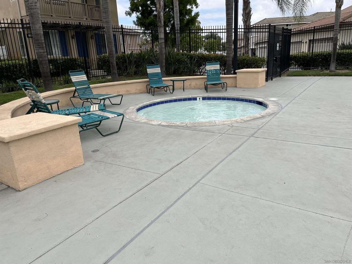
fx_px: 264
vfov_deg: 53.1
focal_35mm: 26
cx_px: 176
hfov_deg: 67.3
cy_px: 132
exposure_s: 1/3413
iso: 50
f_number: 1.6
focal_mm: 5.1
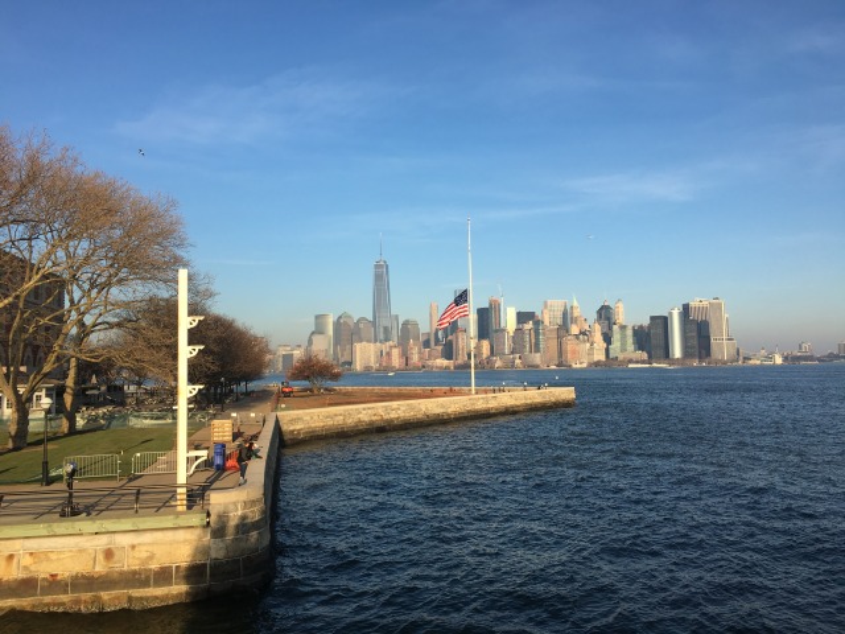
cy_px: 317
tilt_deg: +4.5
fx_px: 708
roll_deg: +2.1
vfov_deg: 48.2
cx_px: 422
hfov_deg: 61.7
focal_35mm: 29
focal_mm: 4.15
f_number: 2.2
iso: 25
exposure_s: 1/1350
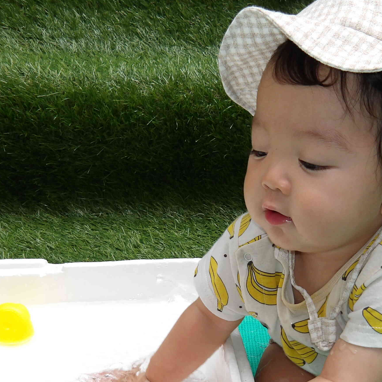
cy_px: 271
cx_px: 237
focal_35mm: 50
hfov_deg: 33.9
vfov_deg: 33.5
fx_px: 624
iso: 100
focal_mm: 4.9
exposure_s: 1/309
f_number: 3
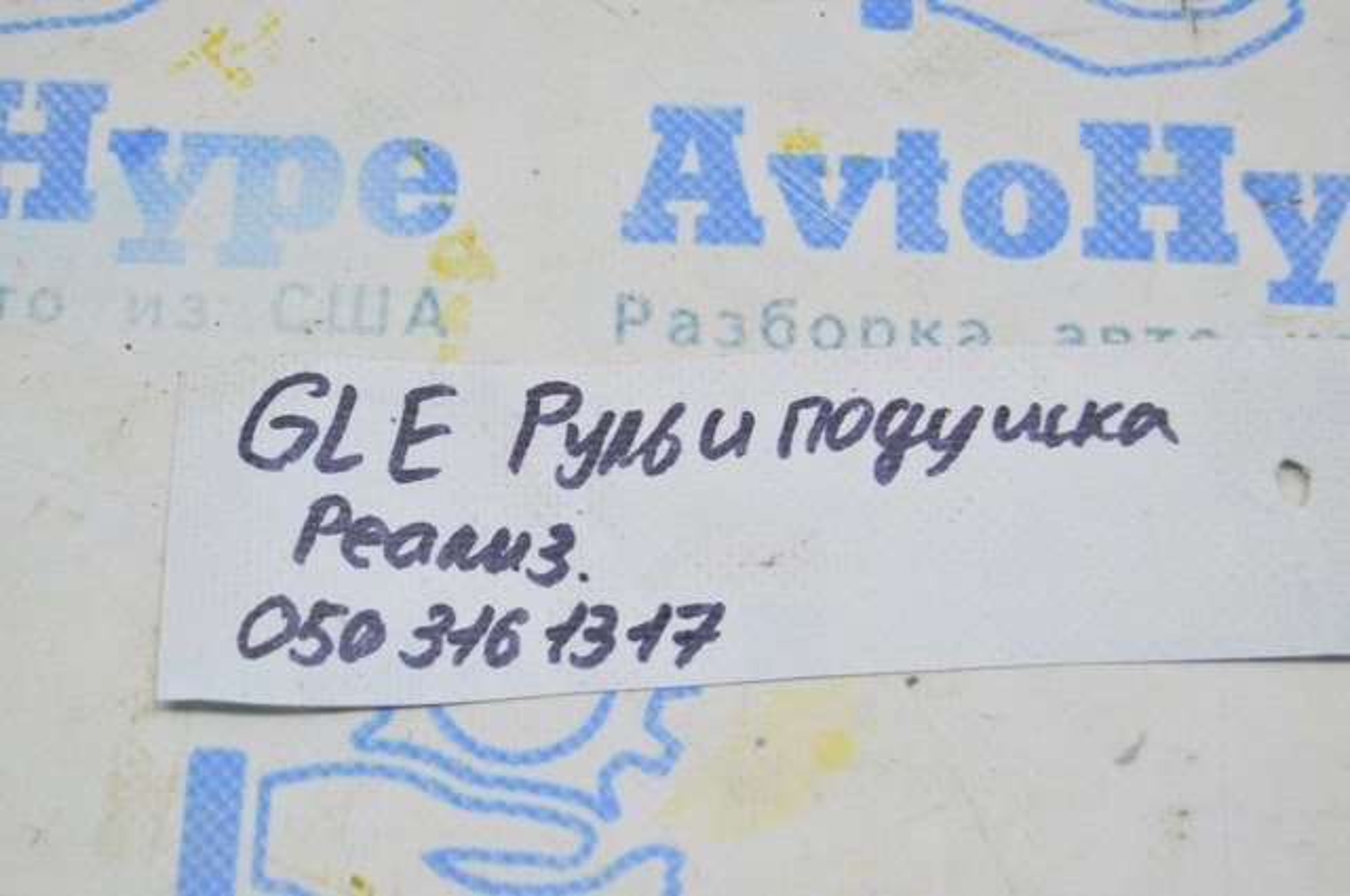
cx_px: 675
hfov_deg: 24.6
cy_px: 448
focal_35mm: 82
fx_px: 3090
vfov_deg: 16.5
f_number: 5.6
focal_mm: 55
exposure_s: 1/20
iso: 400
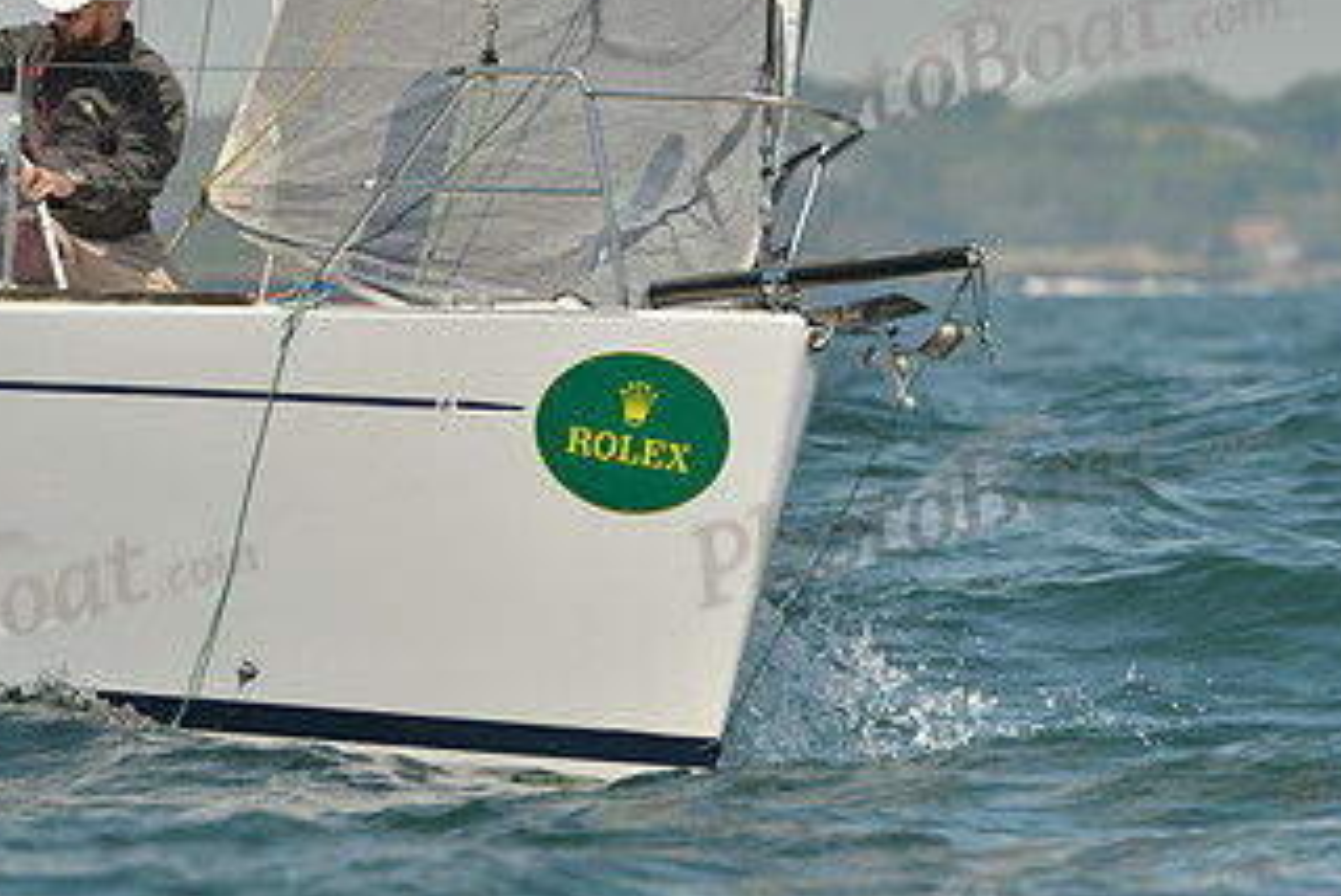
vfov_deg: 2.0
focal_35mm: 688
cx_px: 478
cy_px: 341
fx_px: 25651
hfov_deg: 3.0
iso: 280
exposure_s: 1/1250
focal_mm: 380
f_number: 8
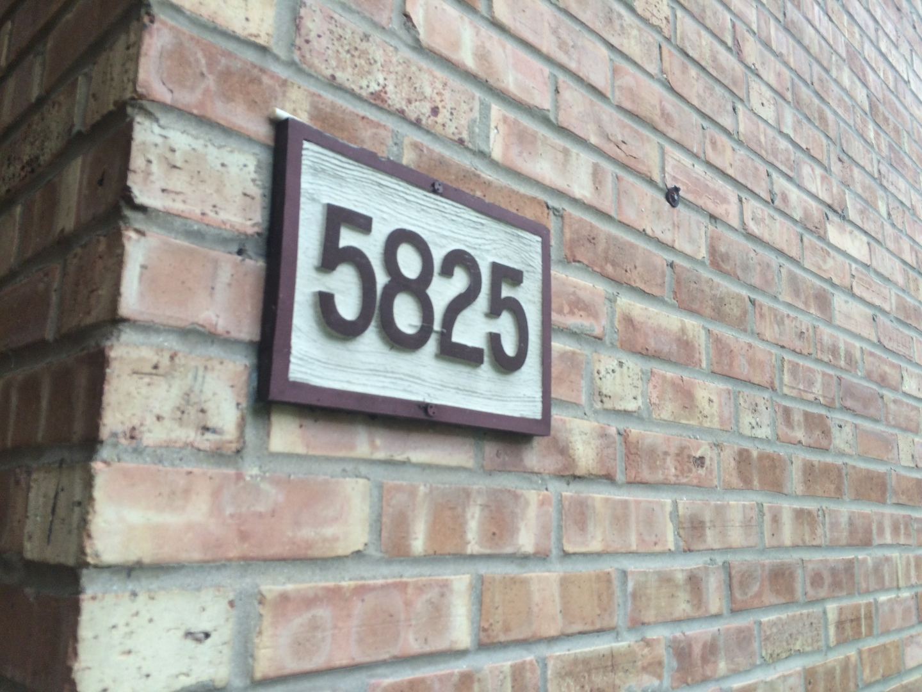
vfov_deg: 48.2
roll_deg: +0.4
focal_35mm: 29
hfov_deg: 61.7
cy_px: 346
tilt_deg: +12.6
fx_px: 772
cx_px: 461
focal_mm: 4.15
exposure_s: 1/120
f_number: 2.2
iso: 64
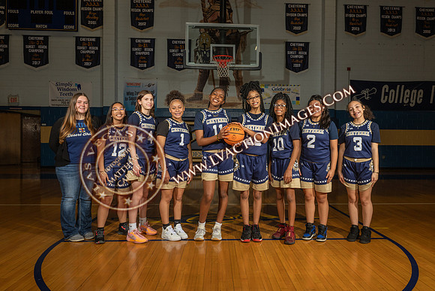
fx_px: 332
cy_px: 147
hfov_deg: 66.3
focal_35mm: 27
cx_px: 232
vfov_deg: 47.2
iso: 160
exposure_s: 1/200
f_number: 7.1
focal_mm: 24
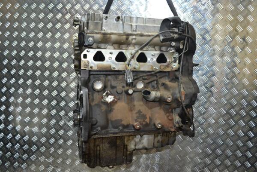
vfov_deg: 40.0
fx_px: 236
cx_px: 128
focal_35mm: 33
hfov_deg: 57.2
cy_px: 86
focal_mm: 22
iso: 1600
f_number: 3.8
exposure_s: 1/60
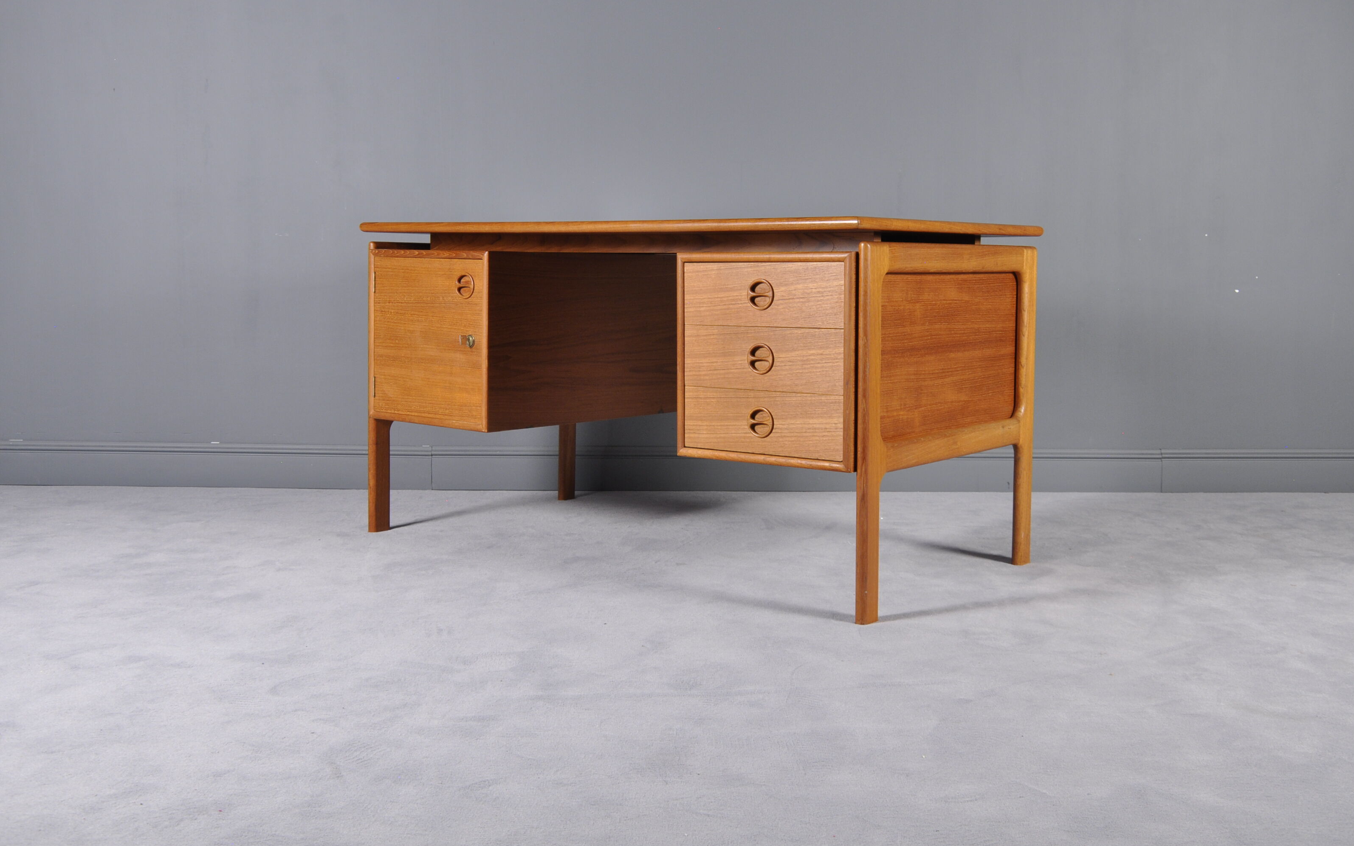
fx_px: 1421
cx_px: 676
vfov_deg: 33.1
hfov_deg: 50.9
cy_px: 394
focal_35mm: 39
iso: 400
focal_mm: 25
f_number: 8
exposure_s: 1/5
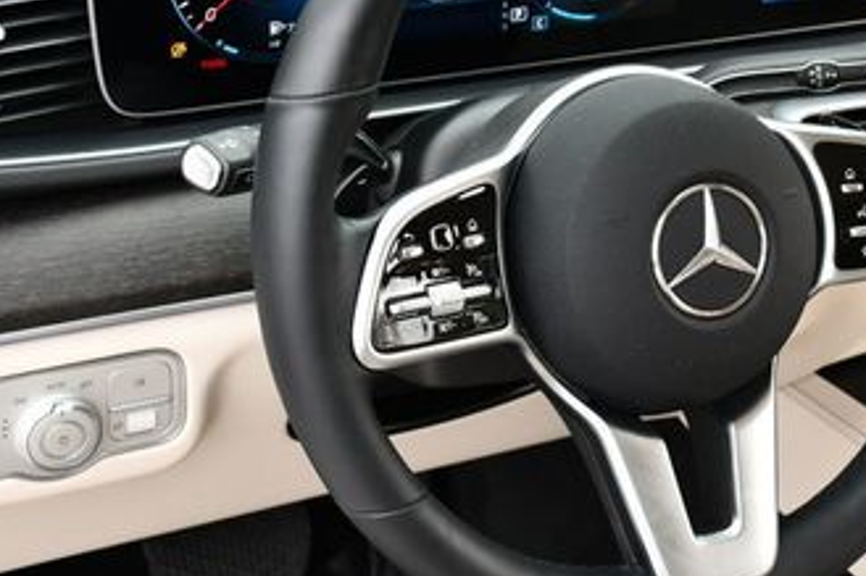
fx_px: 1875
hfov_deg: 25.6
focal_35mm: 78
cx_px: 692
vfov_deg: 17.4
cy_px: 203
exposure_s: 1/250
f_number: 4.5
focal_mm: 20
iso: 400
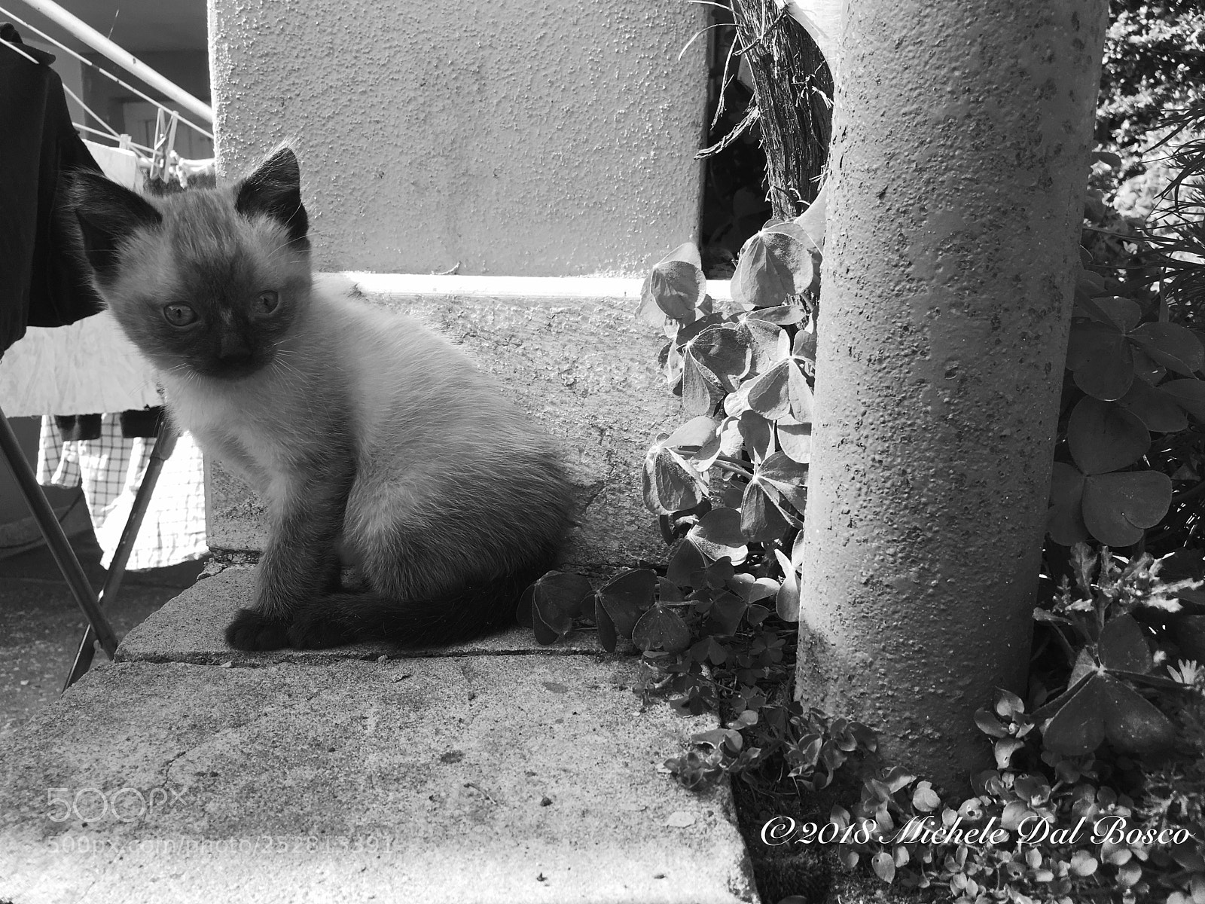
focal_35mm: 29
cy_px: 452
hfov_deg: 61.7
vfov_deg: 48.2
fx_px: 1010
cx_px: 602
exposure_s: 1/334
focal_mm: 4.15
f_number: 2.2
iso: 25
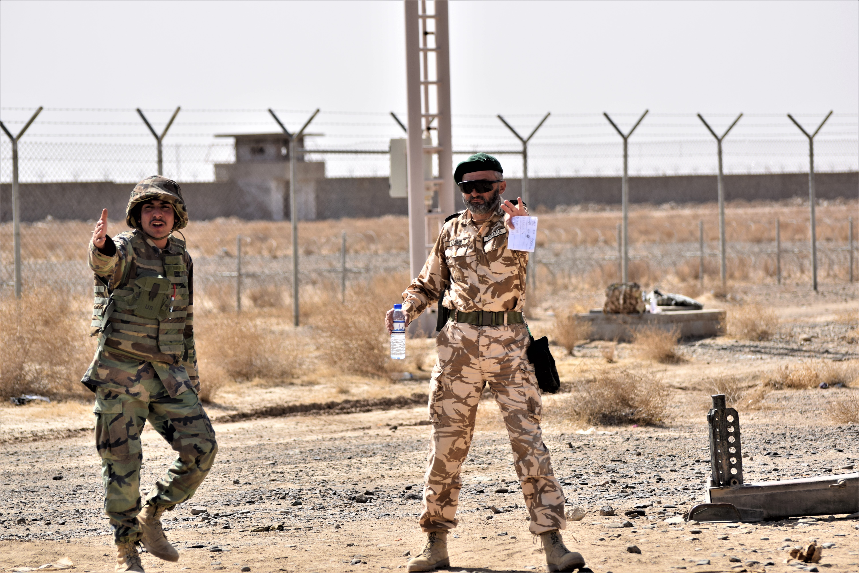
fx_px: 4366
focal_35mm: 183
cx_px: 430
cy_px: 286
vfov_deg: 7.5
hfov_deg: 11.2
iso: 100
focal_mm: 122
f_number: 4.8
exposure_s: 1/500
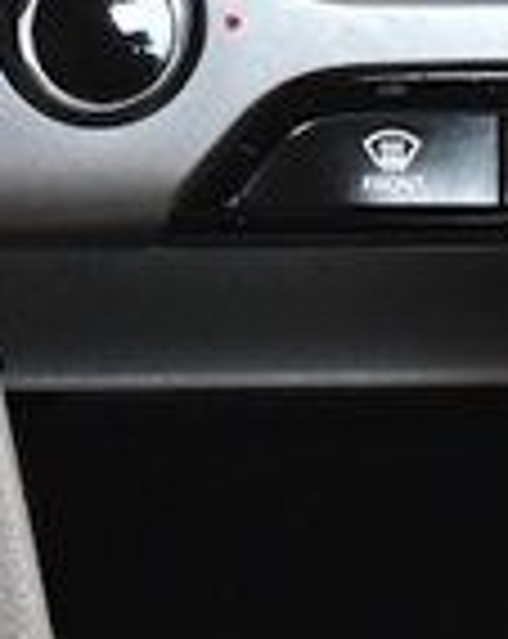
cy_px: -673
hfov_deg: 5.0
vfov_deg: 6.2
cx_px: -76
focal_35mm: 305
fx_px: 5751
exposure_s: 1/250
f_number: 4
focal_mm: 30
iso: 2500
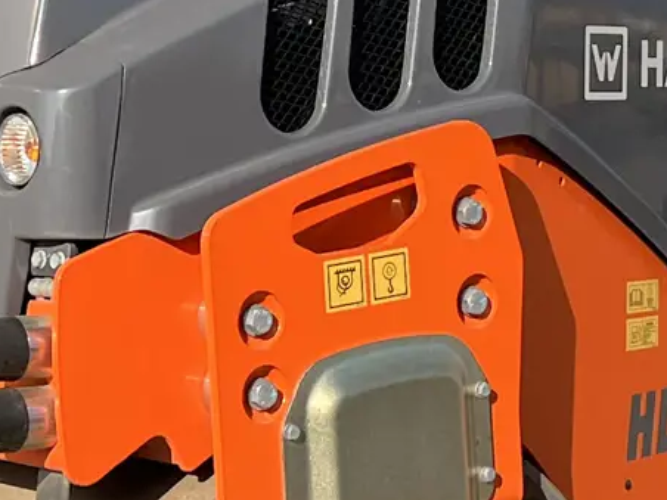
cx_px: 469
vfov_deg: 9.9
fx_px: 2871
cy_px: 59
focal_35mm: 149
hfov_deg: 13.2
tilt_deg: -0.1
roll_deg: -0.4
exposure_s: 1/2299
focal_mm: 5.7
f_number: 1.5
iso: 50
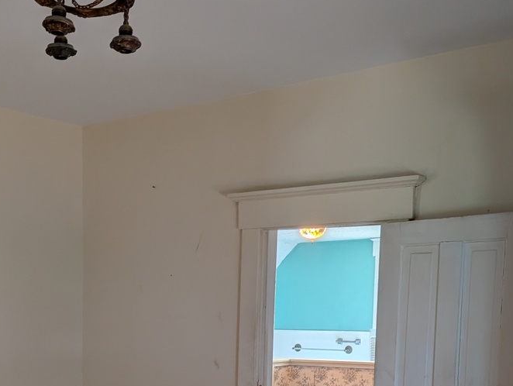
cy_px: 401
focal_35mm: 52
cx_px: 135
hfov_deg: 36.0
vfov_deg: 26.4
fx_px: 771
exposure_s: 1/20.1
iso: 35
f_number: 1.68
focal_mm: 6.9
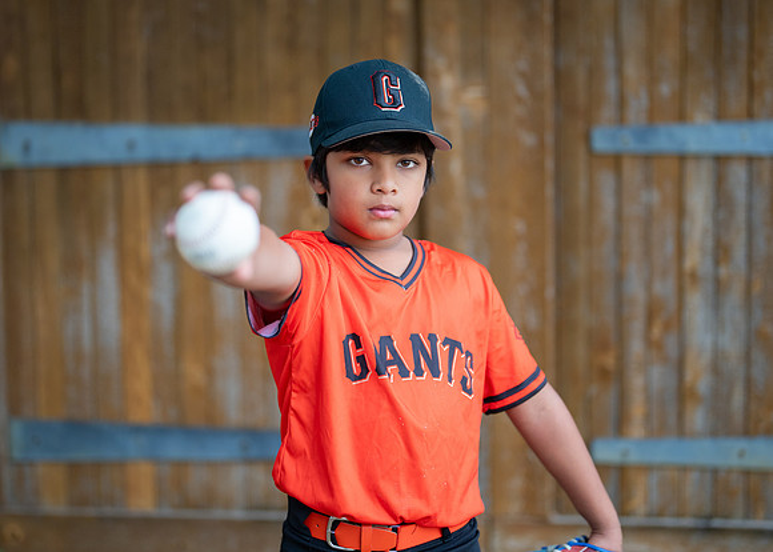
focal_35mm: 62
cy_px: 238
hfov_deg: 31.9
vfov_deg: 23.1
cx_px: 360
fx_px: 1351
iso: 500
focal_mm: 50
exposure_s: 1/640
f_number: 1.2
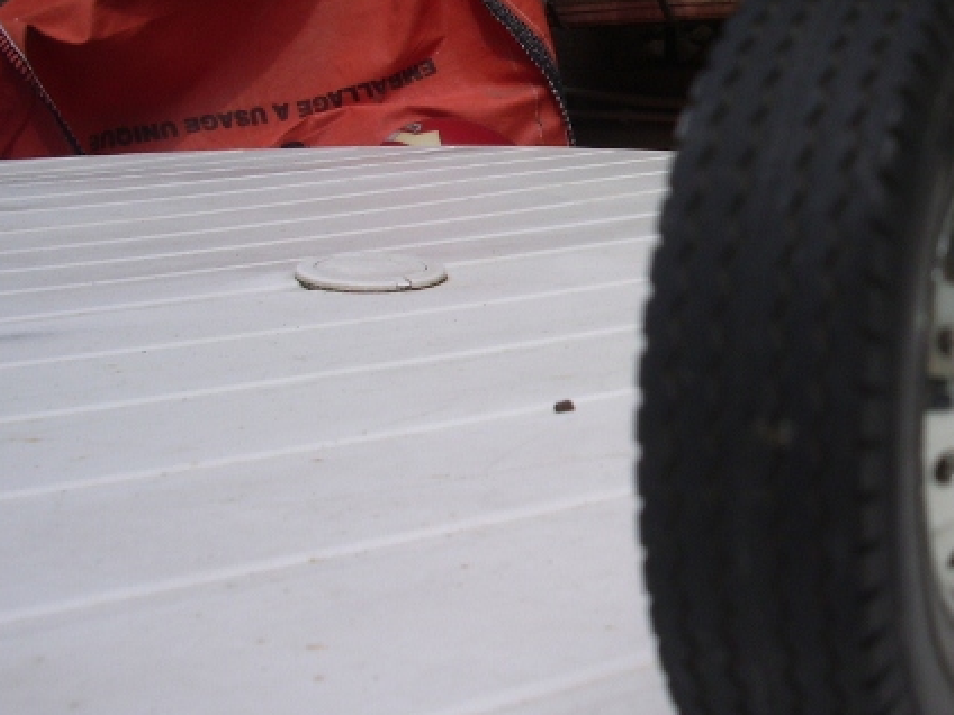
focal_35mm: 66
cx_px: 875
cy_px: 286
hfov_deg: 28.2
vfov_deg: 22.2
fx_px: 1819
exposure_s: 1/250
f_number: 4.3
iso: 50
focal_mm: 5.8
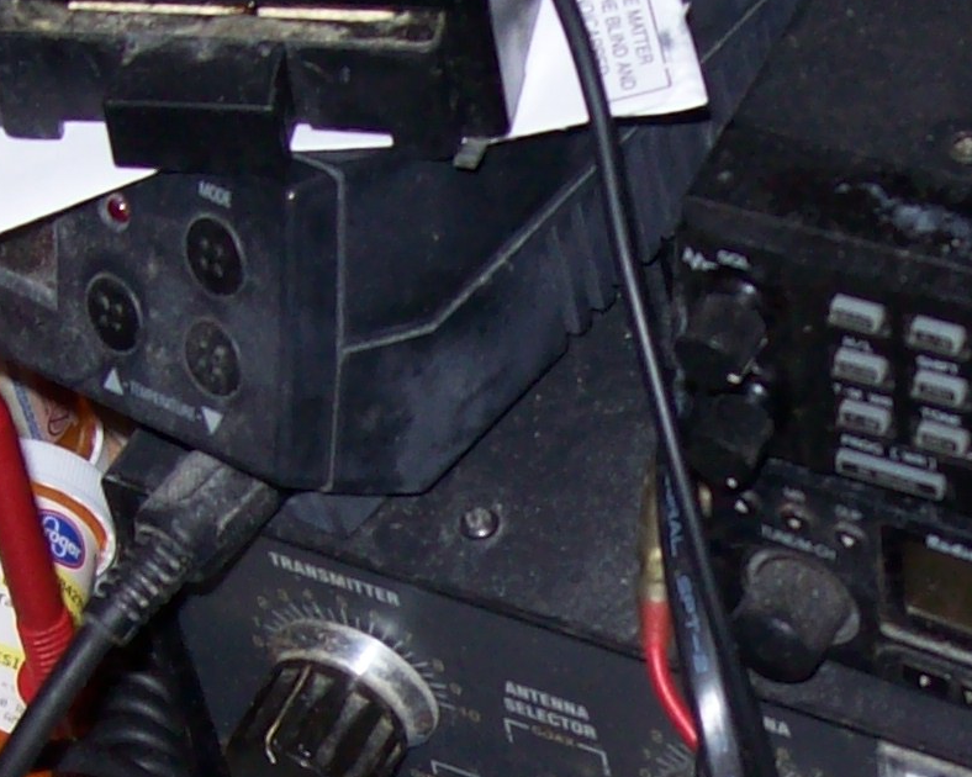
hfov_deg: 15.1
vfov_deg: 12.0
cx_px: 755
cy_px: 799
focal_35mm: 127
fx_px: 3653
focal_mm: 6
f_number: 2.7
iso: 80
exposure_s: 1/64
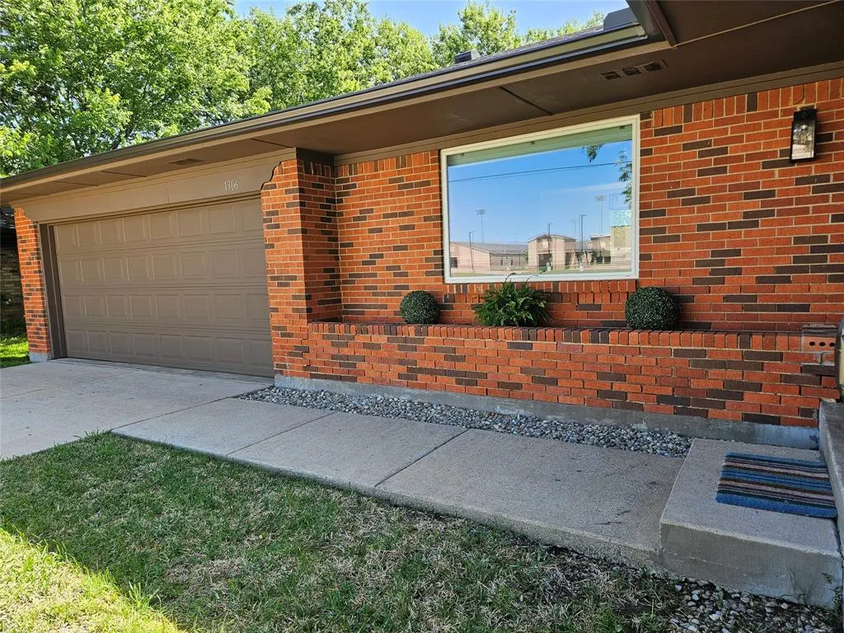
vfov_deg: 58.9
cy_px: 316
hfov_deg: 73.9
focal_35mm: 23
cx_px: 422
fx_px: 561
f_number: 1.8
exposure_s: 1/197
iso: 25
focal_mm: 5.4
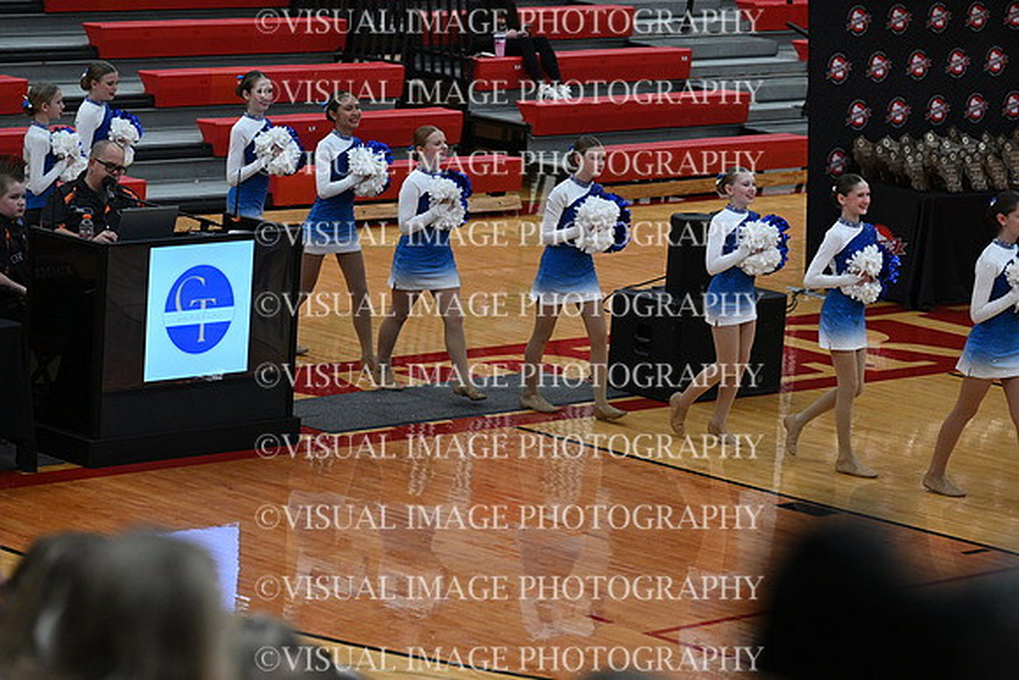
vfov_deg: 9.5
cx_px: 510
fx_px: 4105
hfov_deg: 14.2
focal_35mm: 145
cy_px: 340
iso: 4000
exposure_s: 1/400
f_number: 4
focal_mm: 145
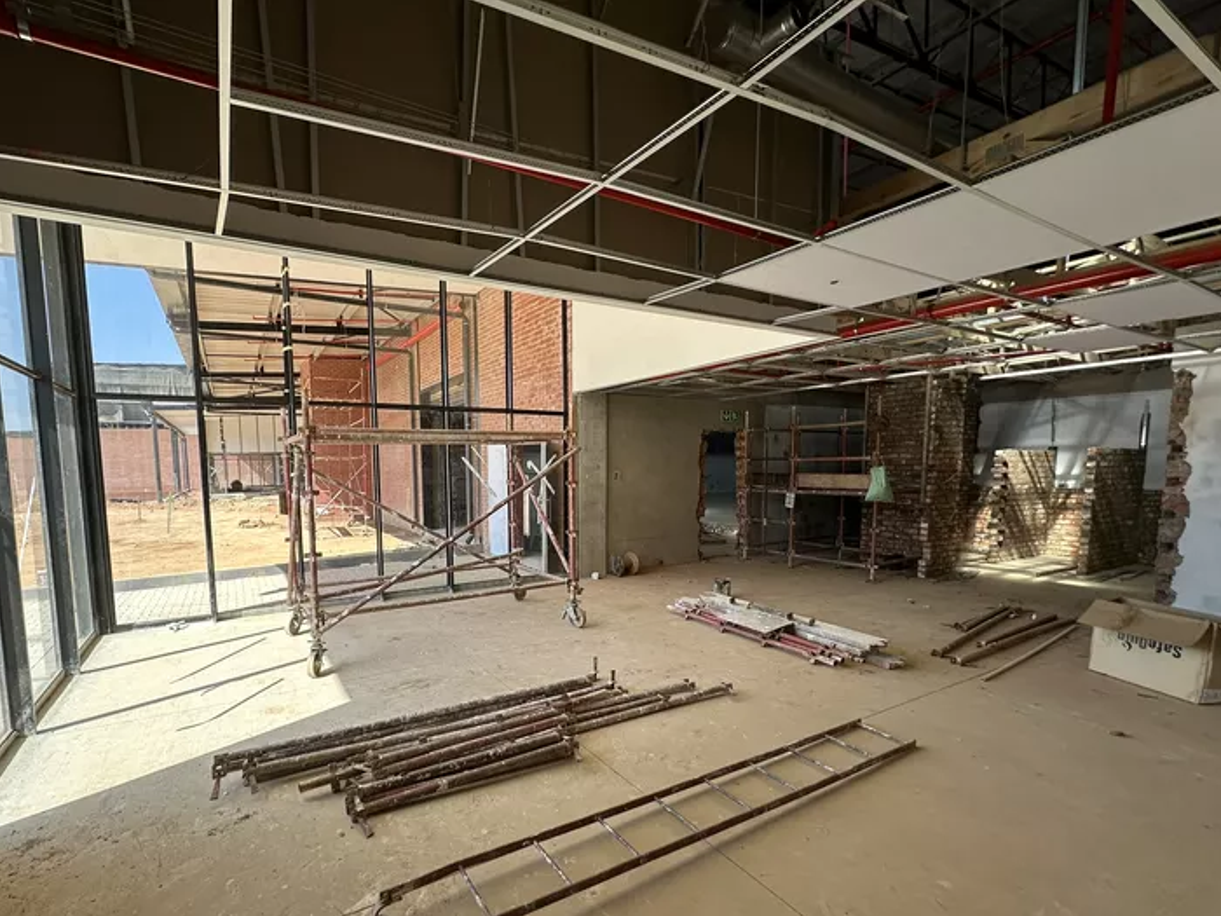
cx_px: 530
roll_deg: +0.1
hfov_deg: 94.0
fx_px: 564
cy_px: 522
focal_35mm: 16
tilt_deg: -4.8
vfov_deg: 77.7
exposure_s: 1/287
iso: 40
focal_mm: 2.22
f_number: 2.2
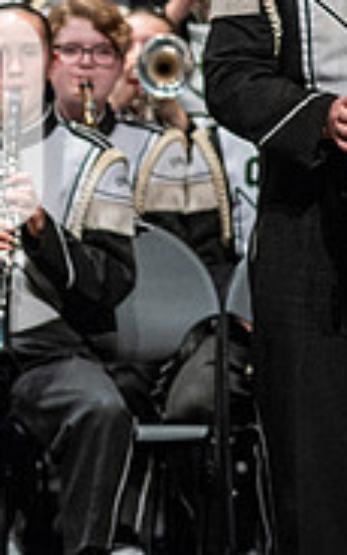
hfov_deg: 1.4
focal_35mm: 965
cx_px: -184
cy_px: 151
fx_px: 14601
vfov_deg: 2.2
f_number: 5.6
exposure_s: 1/400
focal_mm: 300
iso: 5000
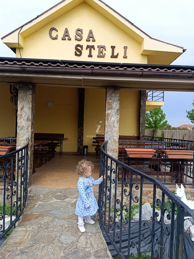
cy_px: 129
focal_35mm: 24
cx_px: 99
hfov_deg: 56.8
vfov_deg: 71.6
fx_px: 179
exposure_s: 1/389
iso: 50
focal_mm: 6.14
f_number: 1.6
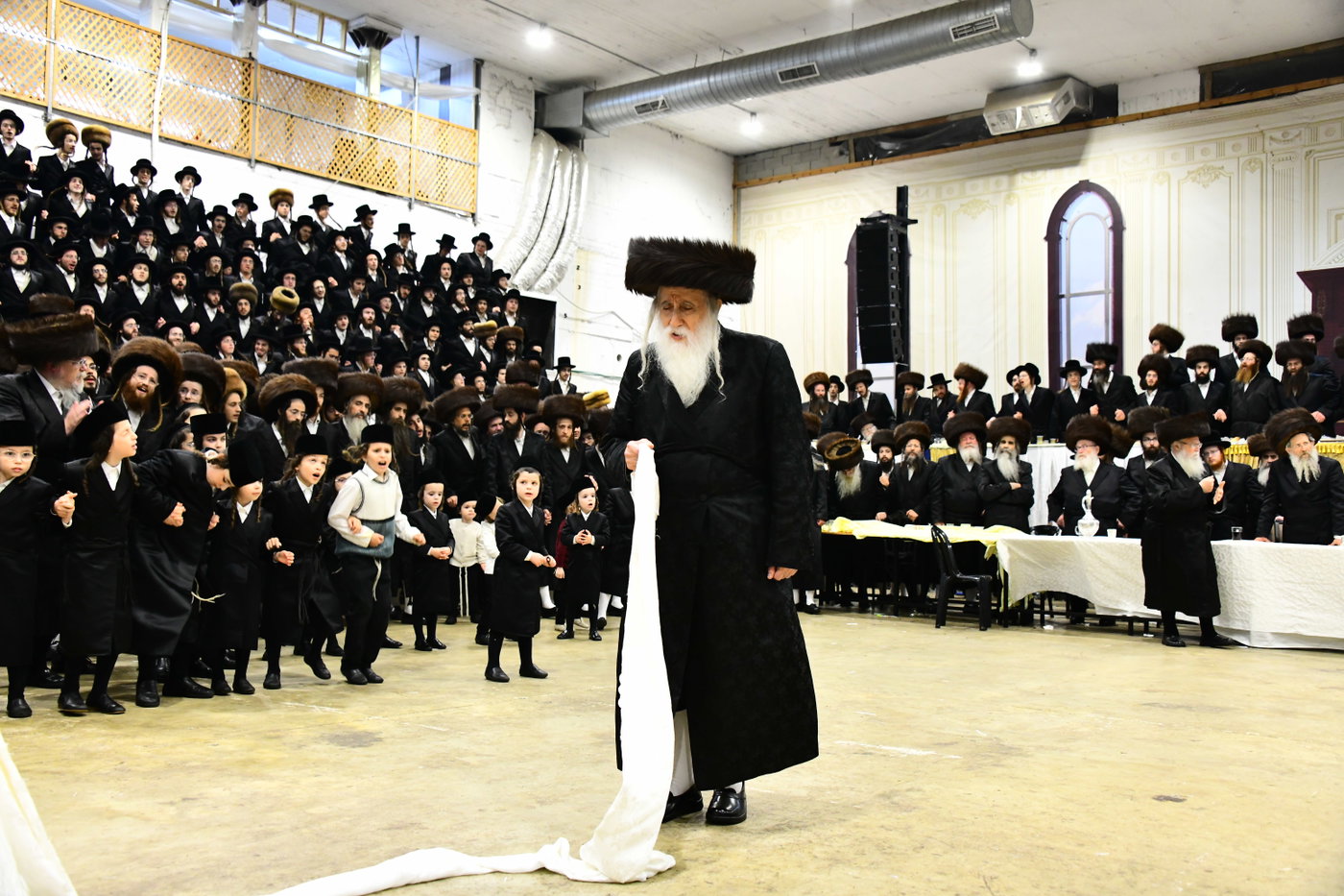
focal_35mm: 35
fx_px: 1306
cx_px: 672
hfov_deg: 54.4
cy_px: 448
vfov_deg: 37.8
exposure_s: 1/160
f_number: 5.6
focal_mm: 35
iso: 3200
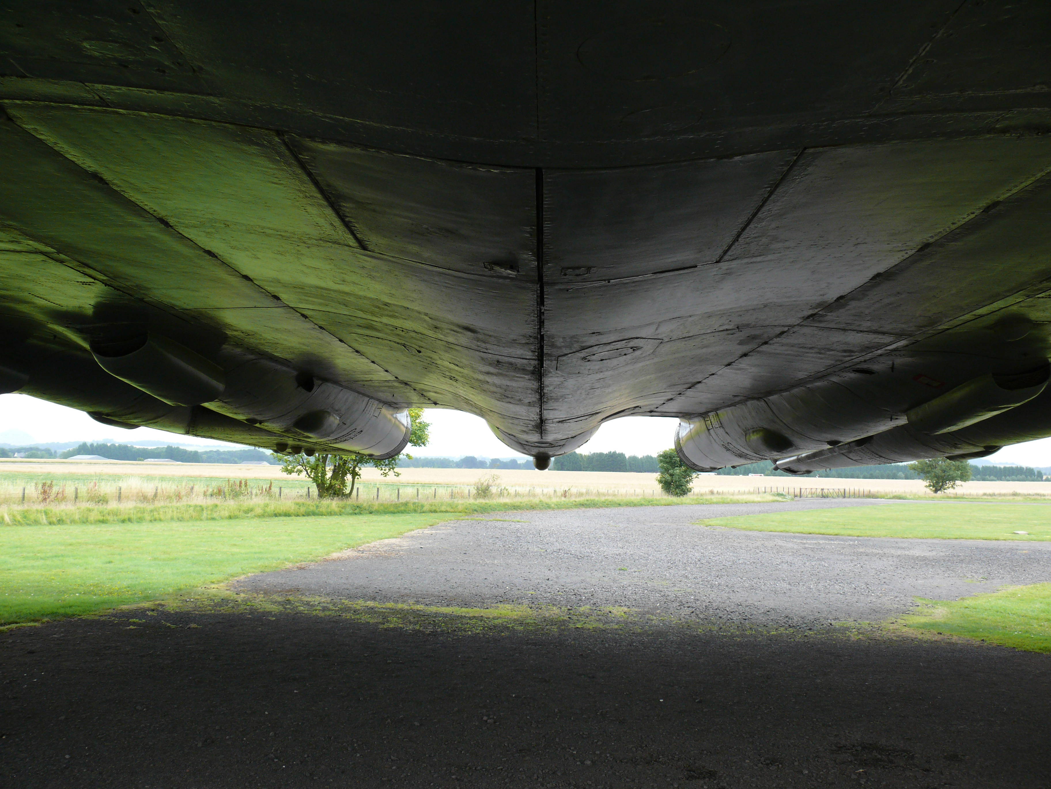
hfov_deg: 52.6
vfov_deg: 40.7
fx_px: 1063
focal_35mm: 35
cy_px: 394
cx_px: 526
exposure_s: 1/200
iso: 100
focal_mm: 7.4
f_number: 4
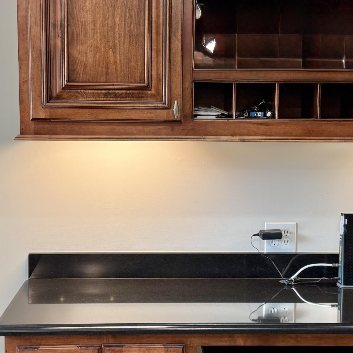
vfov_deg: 27.7
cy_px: 172
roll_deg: -0.6
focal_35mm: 62
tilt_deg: -5.1
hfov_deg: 27.7
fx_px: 715
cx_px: 186
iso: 125
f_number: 1.78
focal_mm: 6.76
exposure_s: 1/60
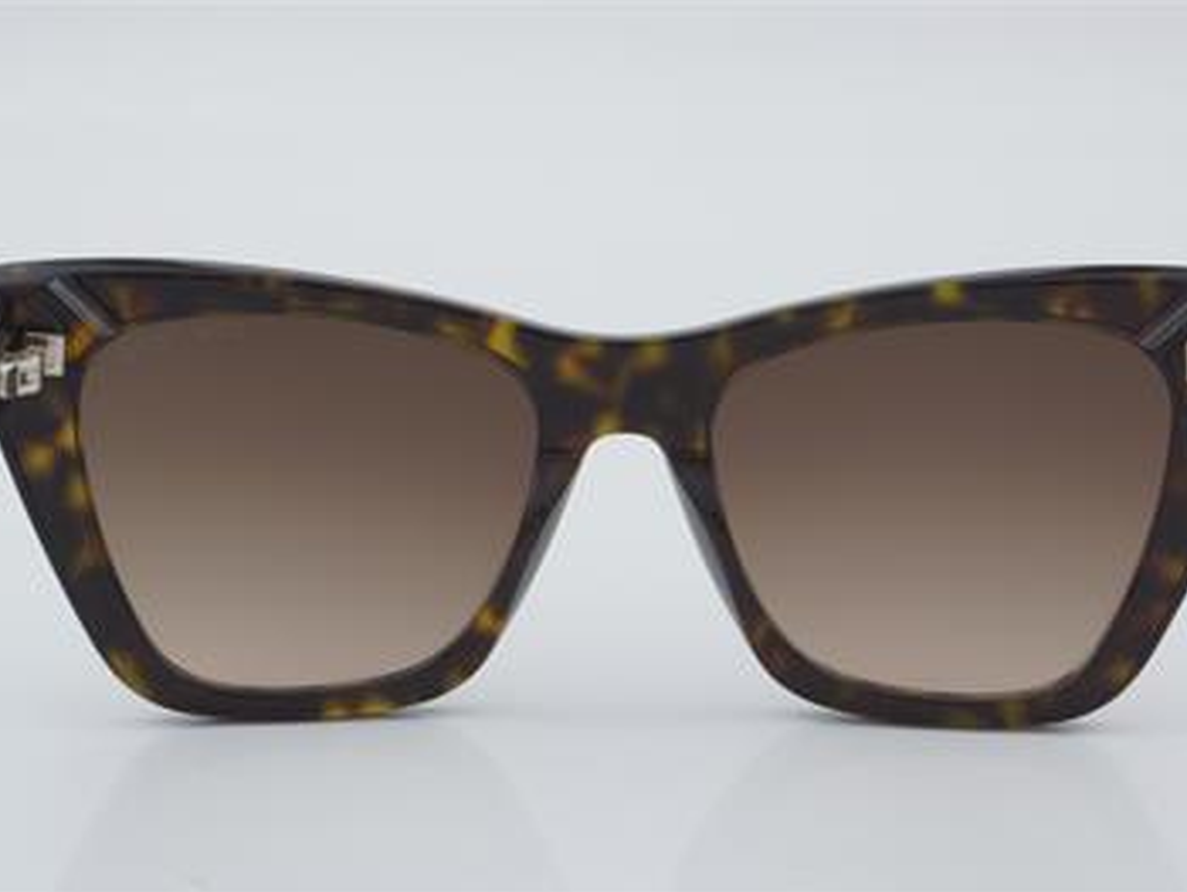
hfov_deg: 21.6
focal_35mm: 91
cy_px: 448
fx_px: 3107
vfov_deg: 16.3
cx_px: 624
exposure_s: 1/4
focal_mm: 55
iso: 100
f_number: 32
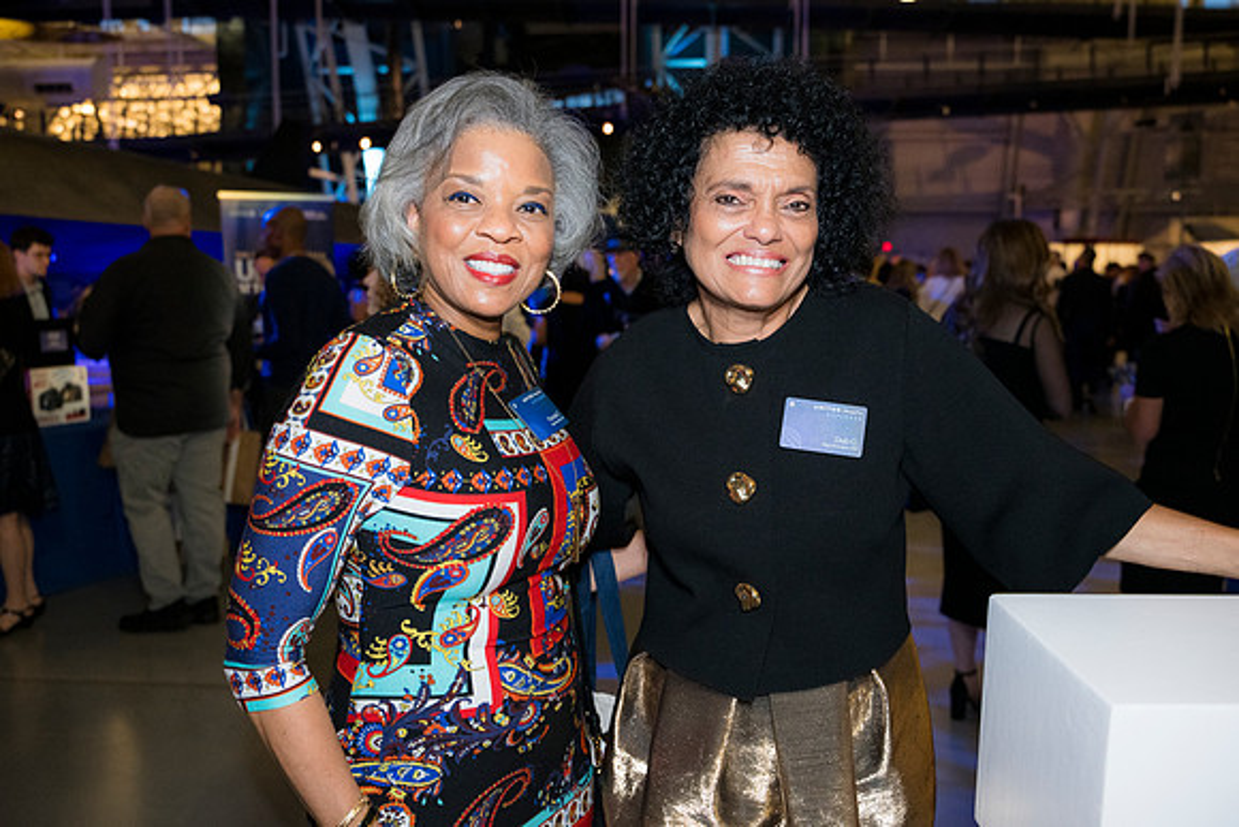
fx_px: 1119
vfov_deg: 40.6
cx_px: 620
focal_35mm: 32
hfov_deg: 58.0
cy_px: 414
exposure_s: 1/125
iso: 3200
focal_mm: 32.5
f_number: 4
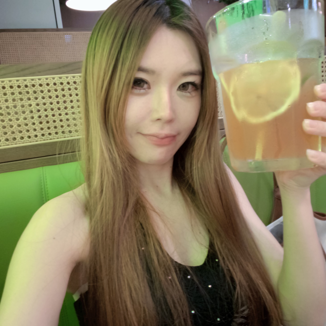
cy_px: 148
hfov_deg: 57.3
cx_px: 158
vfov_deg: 57.2
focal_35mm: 28
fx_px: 298
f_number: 1.9
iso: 160
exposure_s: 1/50
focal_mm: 2.71
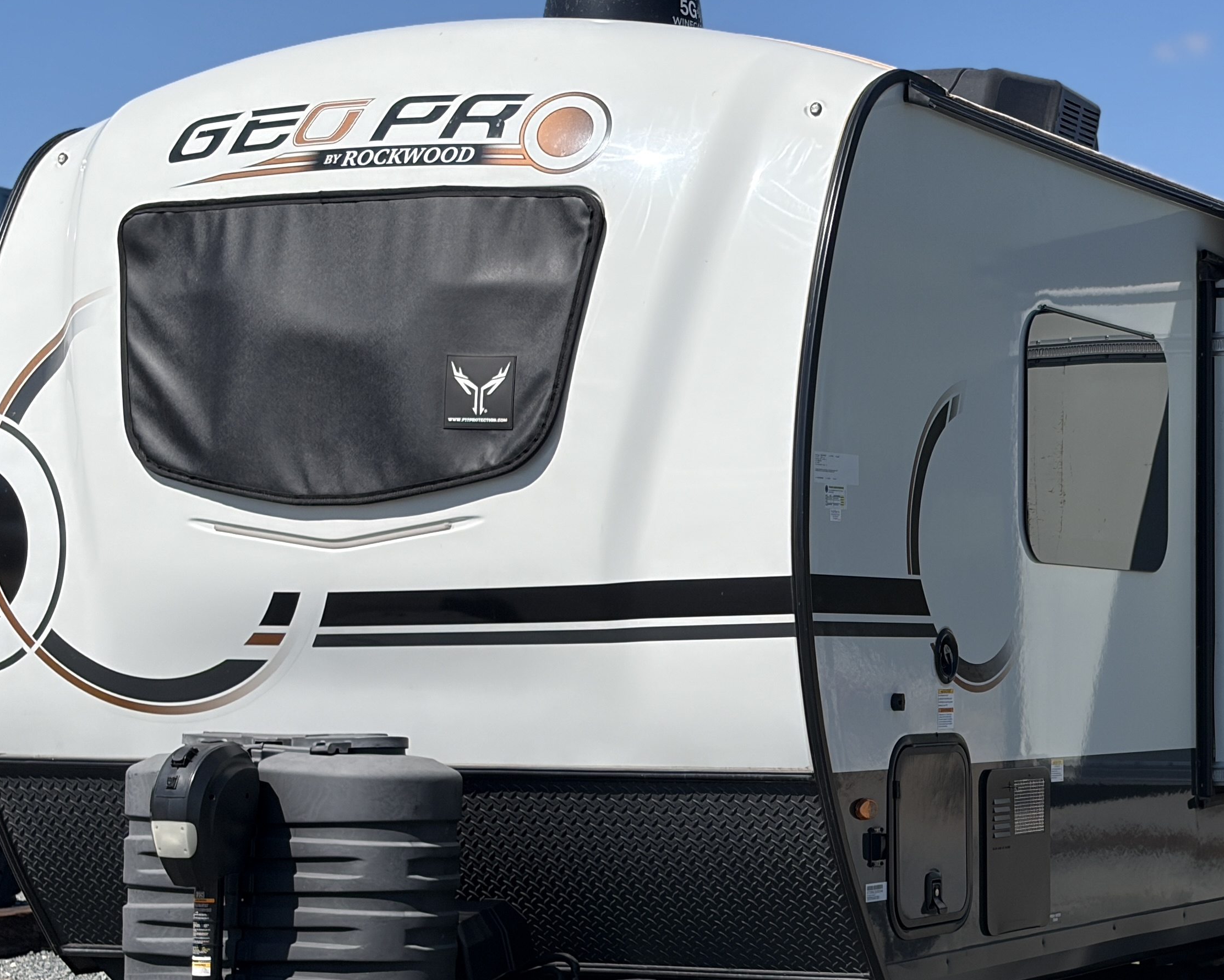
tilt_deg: -0.5
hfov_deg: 20.6
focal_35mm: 92
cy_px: 695
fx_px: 3333
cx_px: 976
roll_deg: -0.5
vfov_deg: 16.7
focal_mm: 5.96
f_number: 1.6
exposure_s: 1/4065
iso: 32
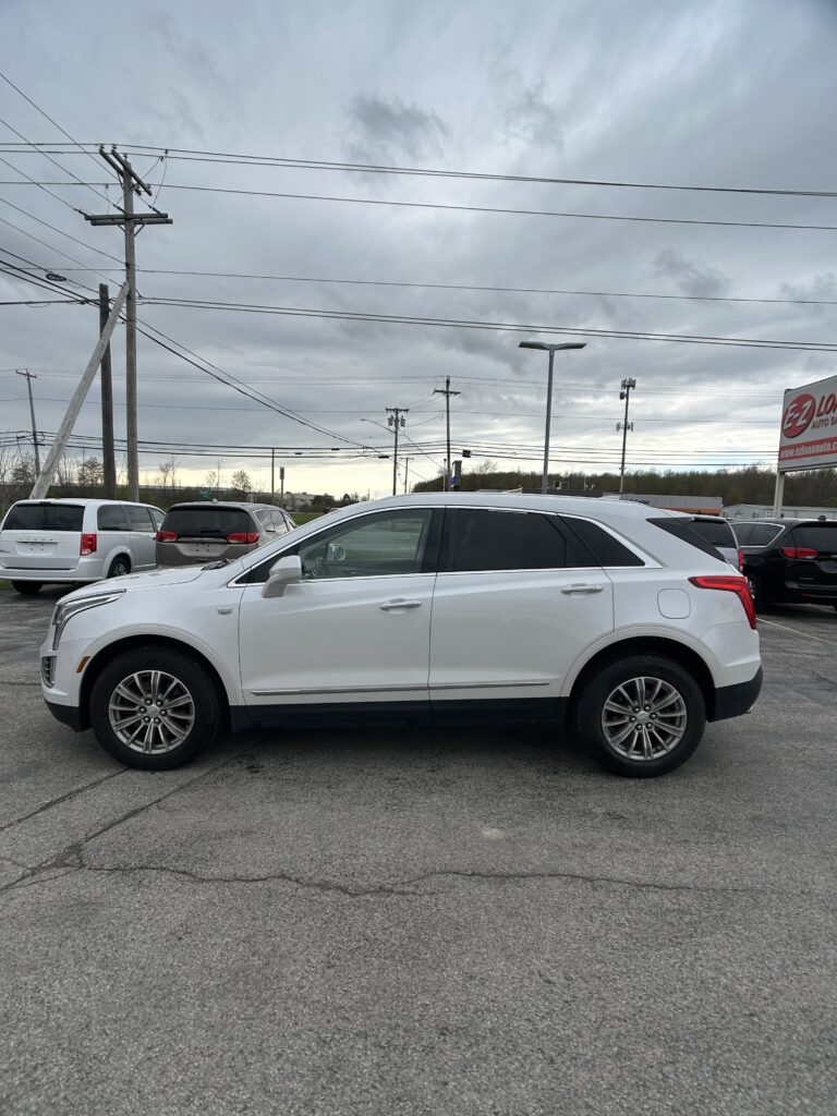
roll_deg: -1.4
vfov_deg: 67.3
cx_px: 418
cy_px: 558
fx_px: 838
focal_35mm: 26
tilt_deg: -4.7
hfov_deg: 53.1
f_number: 1.5
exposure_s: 1/2695
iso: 50
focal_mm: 5.7
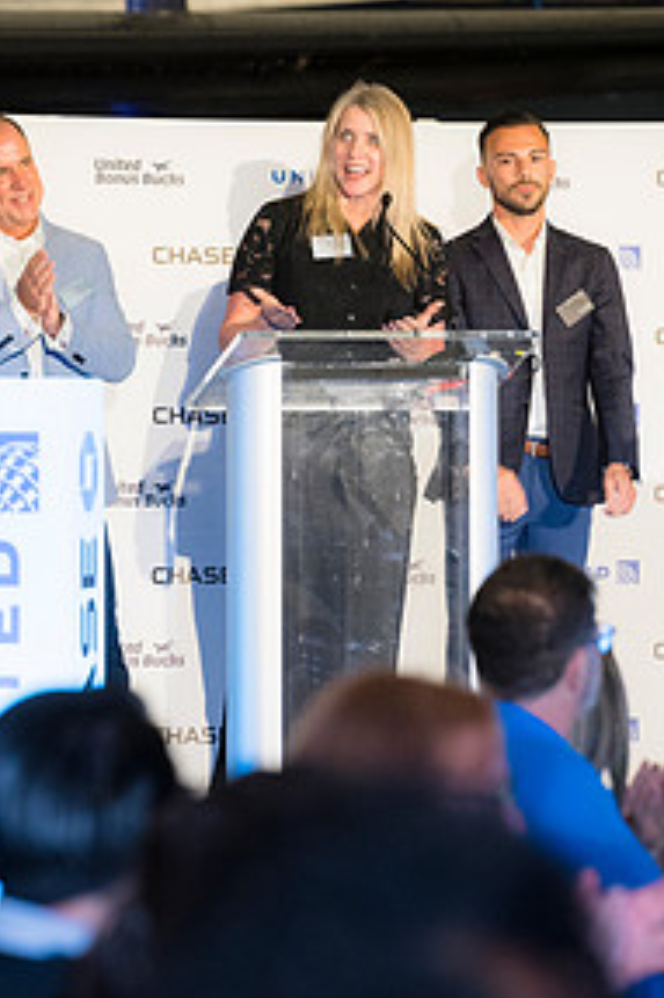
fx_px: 6509
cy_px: 487
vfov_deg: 8.8
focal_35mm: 235
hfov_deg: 5.8
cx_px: 299
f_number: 4
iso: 3200
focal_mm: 150
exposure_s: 1/125
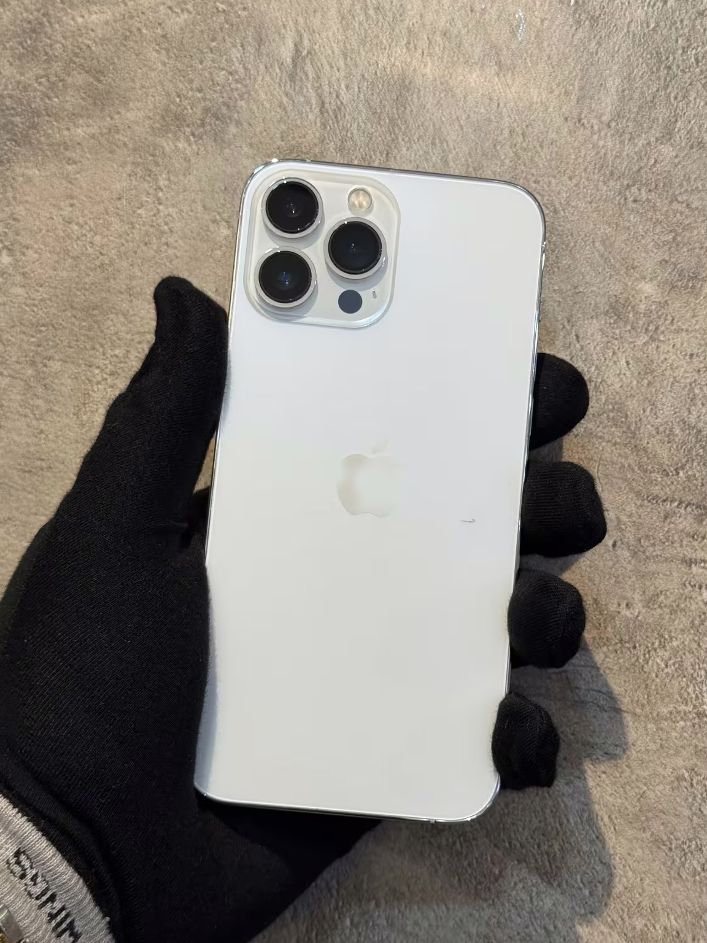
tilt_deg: +3.4
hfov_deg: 29.1
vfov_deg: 38.2
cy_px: 459
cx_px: 365
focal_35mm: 50
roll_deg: -13.5
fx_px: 1362
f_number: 1.78
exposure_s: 1/100
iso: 80
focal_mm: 6.76
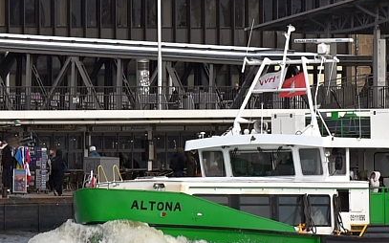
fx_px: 3264
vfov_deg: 4.3
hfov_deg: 6.8
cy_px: 121
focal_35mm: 308
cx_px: 321
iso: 100
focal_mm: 120
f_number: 7.1
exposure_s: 1/320
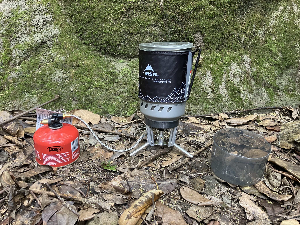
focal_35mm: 28
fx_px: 243
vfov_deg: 49.7
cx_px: 150
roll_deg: -5.9
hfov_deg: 63.4
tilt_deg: -20.0
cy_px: 112
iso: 200
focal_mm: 3.99
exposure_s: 1/60
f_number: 1.8
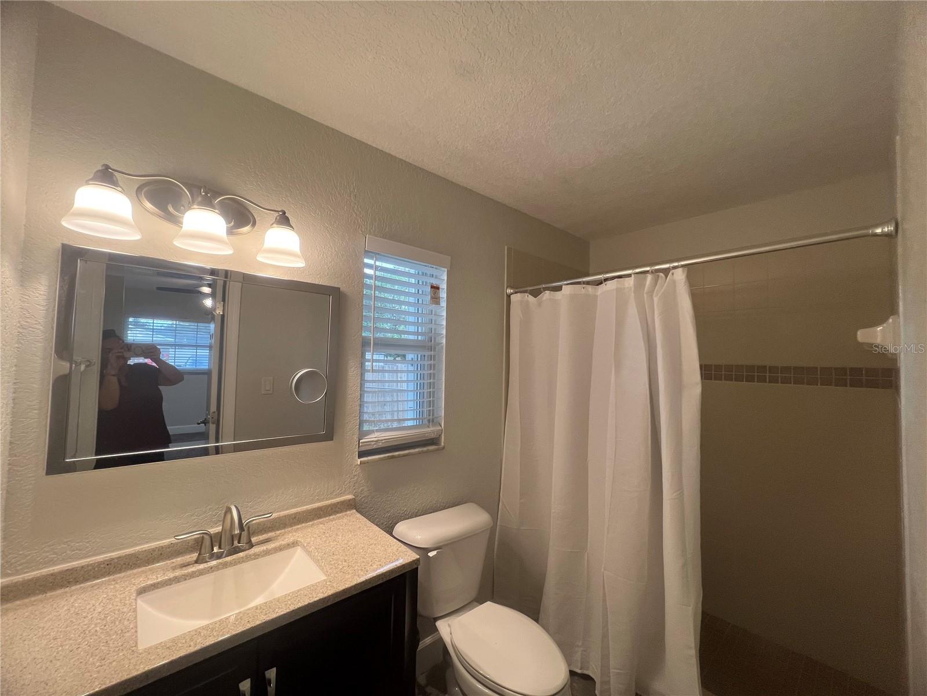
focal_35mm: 13
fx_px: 348
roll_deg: -0.9
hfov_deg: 106.2
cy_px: 348
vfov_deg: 89.9
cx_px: 464
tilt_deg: +1.1
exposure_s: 1/120
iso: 160
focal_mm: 1.57
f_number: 1.8
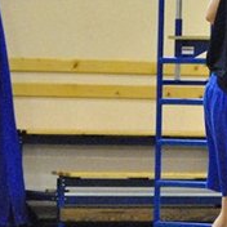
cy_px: 126
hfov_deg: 4.3
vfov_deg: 4.3
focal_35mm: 405
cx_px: 352
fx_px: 3005
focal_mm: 86
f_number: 5
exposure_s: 1/125
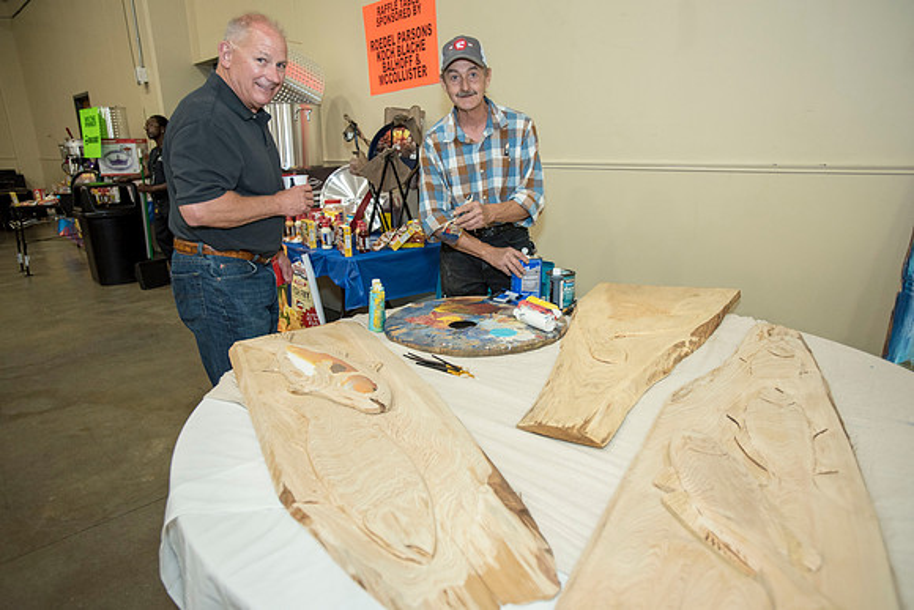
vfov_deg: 53.2
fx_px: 609
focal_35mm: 24
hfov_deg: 73.7
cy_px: 305
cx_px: 457
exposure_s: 1/160
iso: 1250
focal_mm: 24
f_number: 2.8
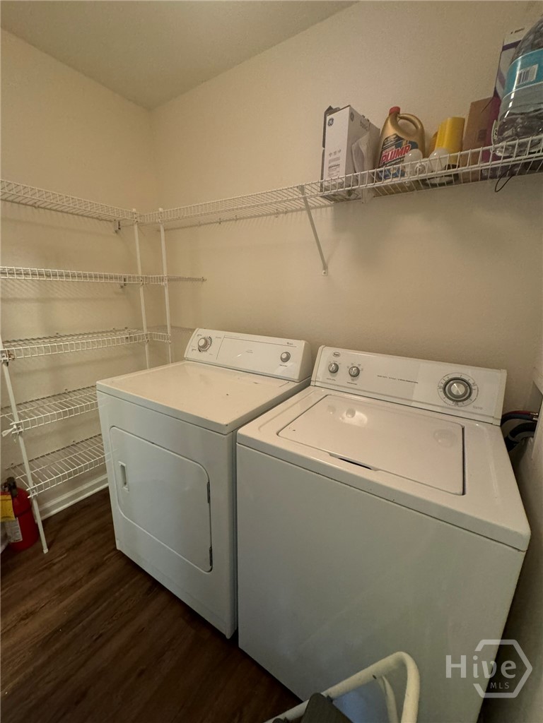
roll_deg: -0.8
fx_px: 293
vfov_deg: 102.1
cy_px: 362
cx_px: 272
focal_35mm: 14
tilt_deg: -13.3
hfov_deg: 85.7
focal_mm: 2.22
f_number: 2.2
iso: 500
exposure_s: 1/60
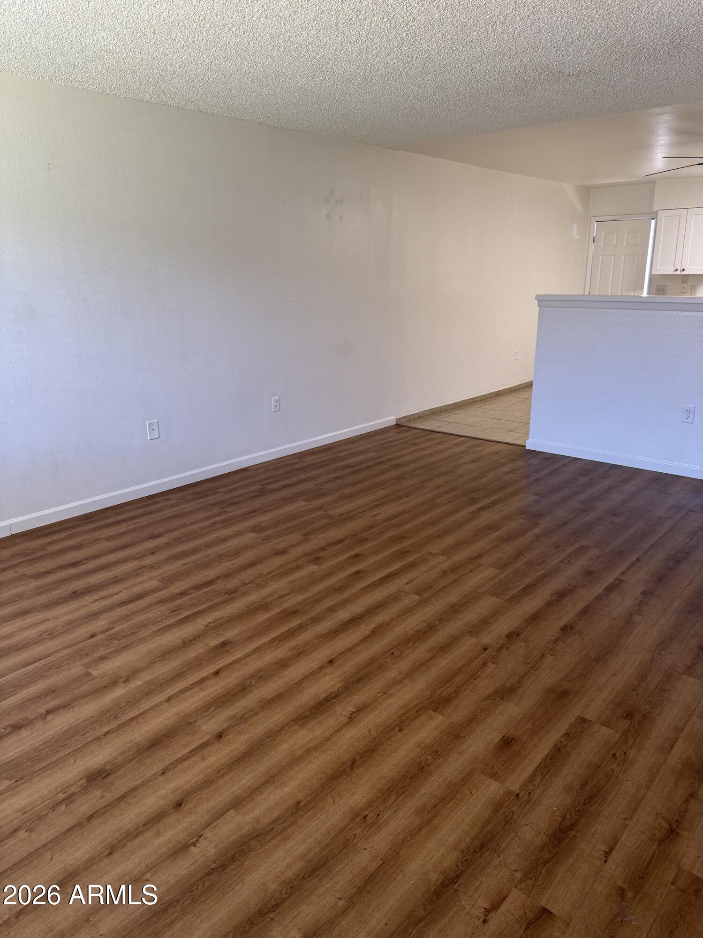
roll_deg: +0.6
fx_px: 650
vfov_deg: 71.6
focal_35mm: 24
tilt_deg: -15.3
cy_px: 469
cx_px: 352
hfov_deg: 56.8
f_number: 1.78
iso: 125
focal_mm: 6.76
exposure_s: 1/60
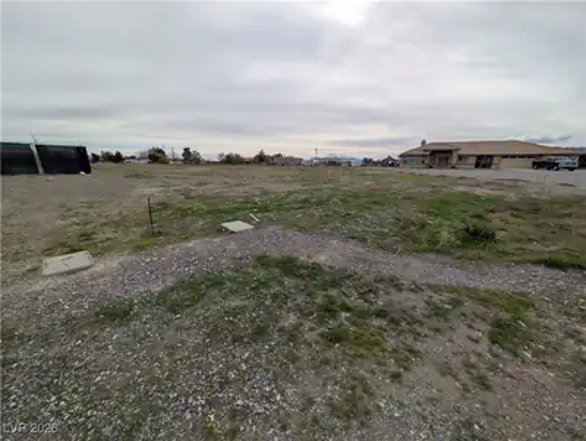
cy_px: 220
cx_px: 293
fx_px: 203
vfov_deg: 94.6
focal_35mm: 12
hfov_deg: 110.5
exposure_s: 1/3922
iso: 48
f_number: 1.7
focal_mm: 2.02
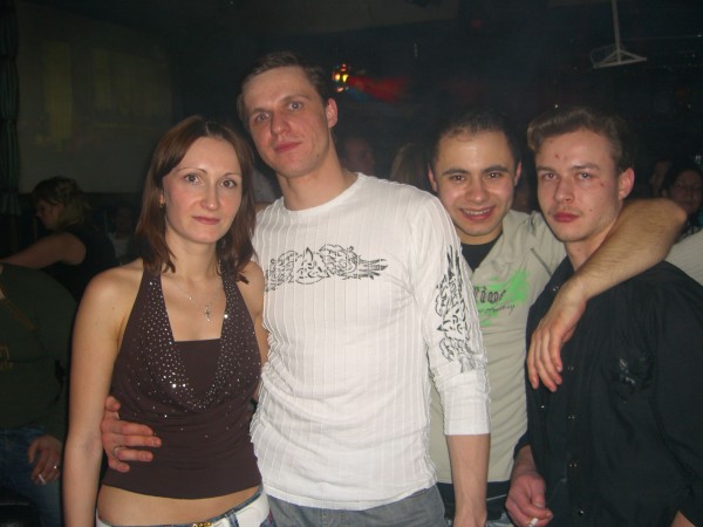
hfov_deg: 49.0
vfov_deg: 37.7
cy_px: 264
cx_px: 352
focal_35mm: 38
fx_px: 772
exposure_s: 1/60
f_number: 2.8
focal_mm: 7.9
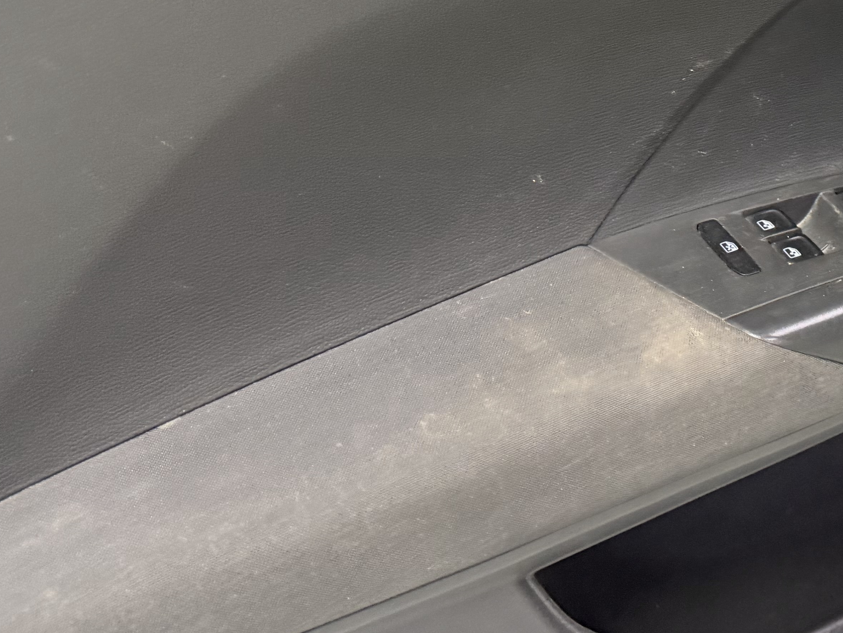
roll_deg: +2.9
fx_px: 1412
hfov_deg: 30.8
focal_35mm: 58
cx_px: 848
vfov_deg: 24.6
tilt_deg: -29.8
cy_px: 76
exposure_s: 1/49
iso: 500
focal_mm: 6.76
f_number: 1.78
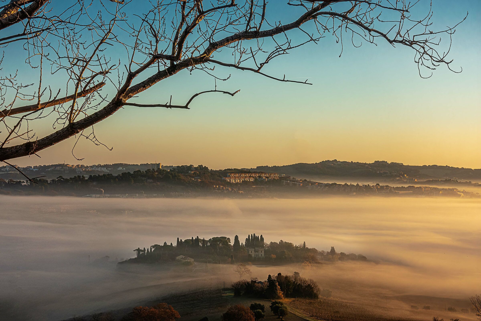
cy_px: 160
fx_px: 855
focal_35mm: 64
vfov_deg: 21.2
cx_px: 240
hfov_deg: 31.4
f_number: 11
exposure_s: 1/125
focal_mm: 23.53
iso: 125
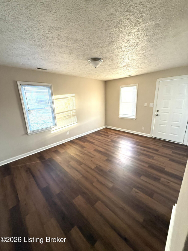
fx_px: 101
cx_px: 94
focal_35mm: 14
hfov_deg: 85.7
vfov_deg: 102.1
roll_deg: +2.3
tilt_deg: -13.5
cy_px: 126
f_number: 2.2
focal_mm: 2.22
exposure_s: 1/99
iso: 200
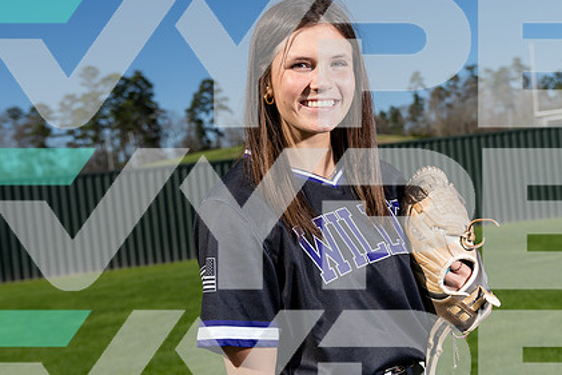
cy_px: 220
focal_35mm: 51
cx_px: 296
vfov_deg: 26.5
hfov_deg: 38.9
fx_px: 796
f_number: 4.5
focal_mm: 37
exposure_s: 1/640
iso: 100
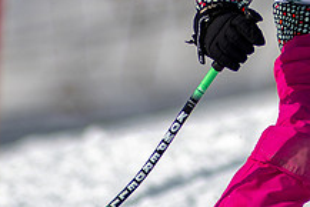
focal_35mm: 1384
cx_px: 273
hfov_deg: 1.5
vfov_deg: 1.0
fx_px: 11925
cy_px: -83
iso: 100
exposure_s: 1/6400
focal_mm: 300
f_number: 2.8
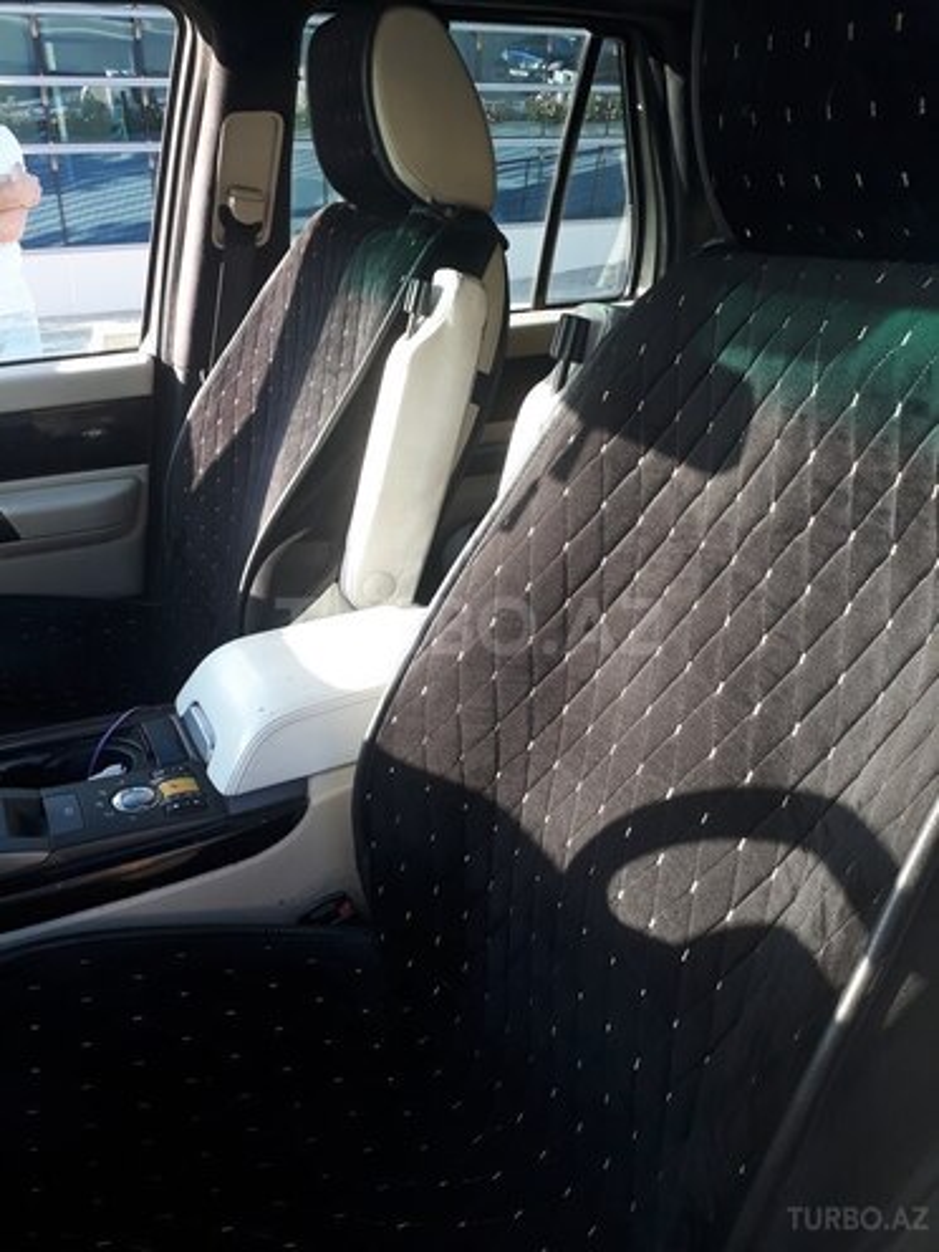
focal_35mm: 27
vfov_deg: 65.3
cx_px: 470
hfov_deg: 51.4
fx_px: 977
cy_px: 626
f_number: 1.9
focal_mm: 3.6
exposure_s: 1/120
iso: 40
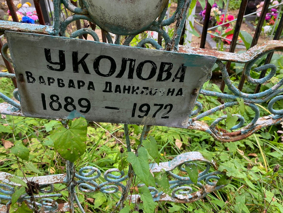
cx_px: 142
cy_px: 106
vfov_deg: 53.1
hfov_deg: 67.3
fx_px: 213
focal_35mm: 26
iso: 32
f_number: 1.8
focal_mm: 4.25
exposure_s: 1/121
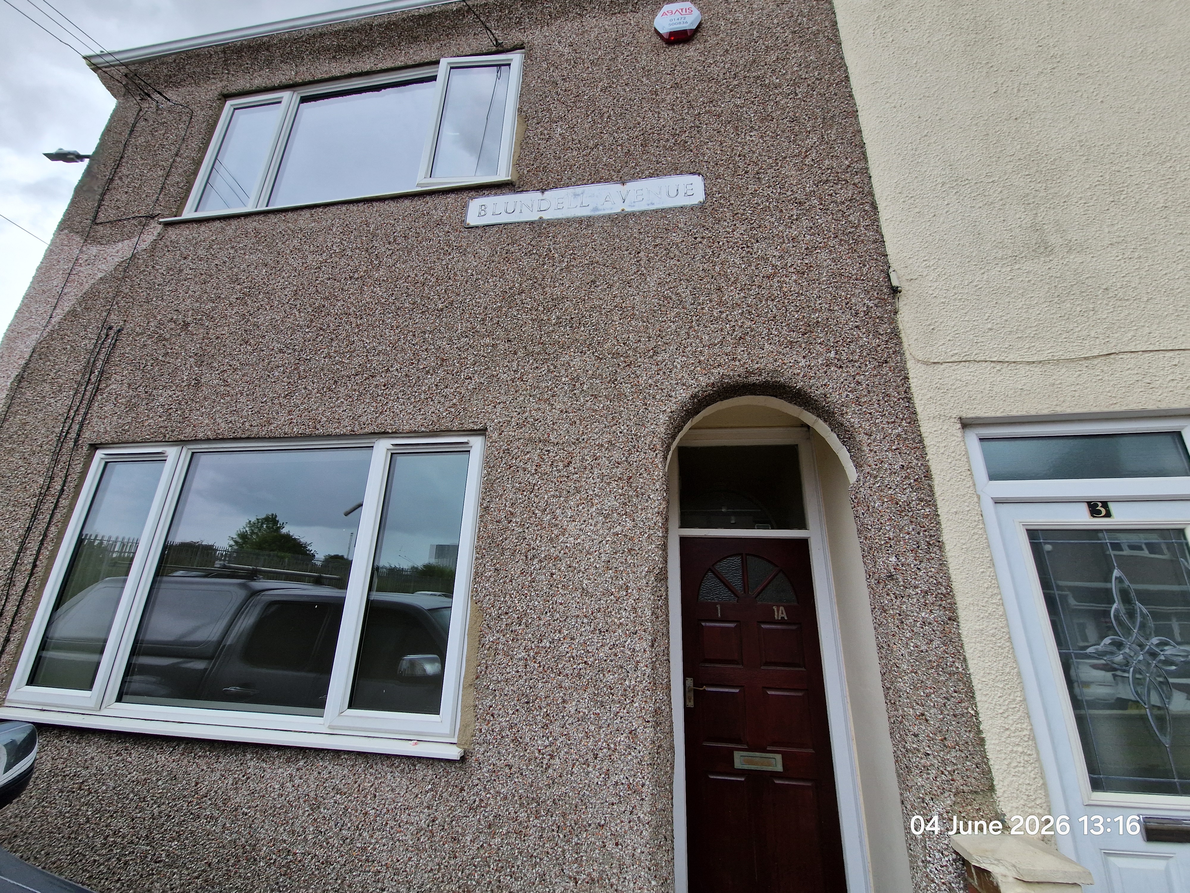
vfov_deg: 89.9
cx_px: 595
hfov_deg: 106.2
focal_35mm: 13
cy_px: 446
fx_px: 447
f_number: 2.2
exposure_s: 1/908
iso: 50
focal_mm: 2.2
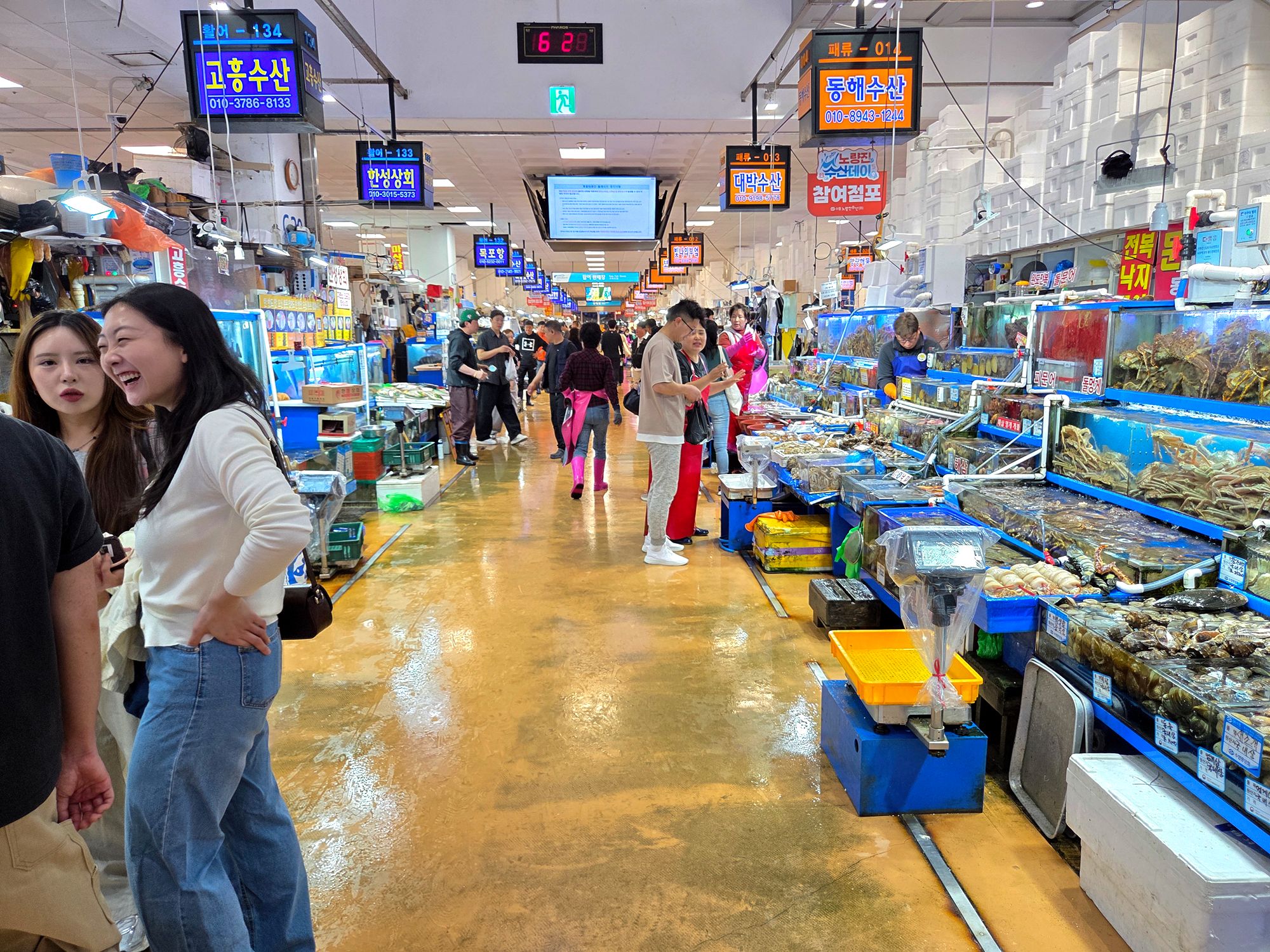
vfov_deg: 58.9
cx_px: 635
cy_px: 476
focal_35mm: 23
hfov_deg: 73.9
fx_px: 844
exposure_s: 1/120
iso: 200
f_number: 1.8
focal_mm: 5.4
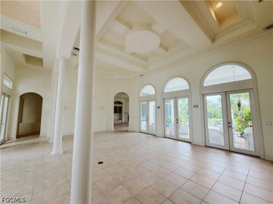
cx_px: 136
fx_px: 110
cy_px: 102
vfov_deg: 85.7
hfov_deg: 102.1
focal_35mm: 14
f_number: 2.2
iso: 80
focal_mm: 2.22
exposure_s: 1/120
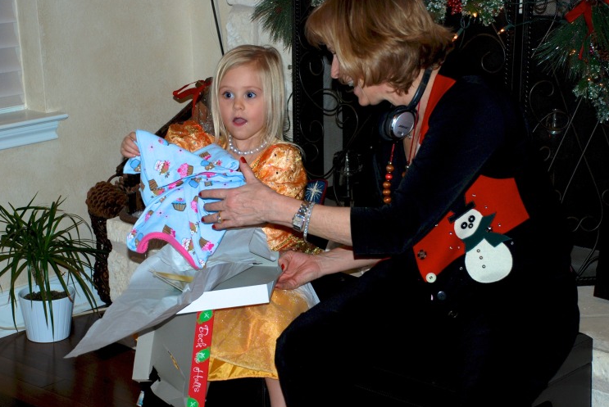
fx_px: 1422
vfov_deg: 16.3
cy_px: 203
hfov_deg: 24.2
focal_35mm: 84
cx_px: 300
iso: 200
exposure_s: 1/60
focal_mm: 52
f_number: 5
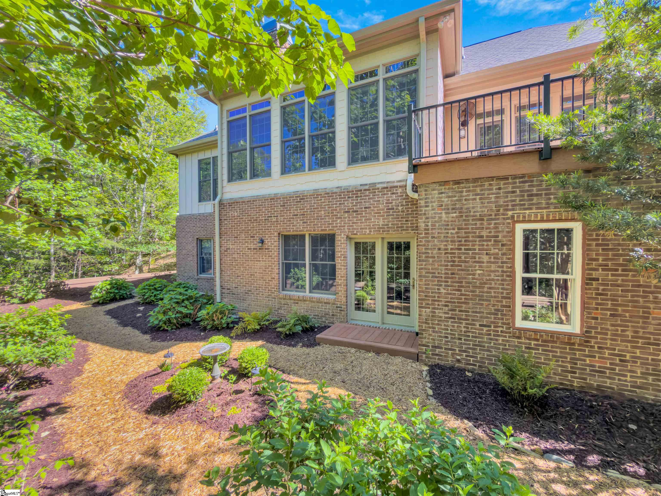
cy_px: 248
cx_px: 330
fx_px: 267
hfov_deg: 102.1
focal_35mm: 14
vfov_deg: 85.7
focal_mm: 2.22
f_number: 2.2
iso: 40
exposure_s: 1/125
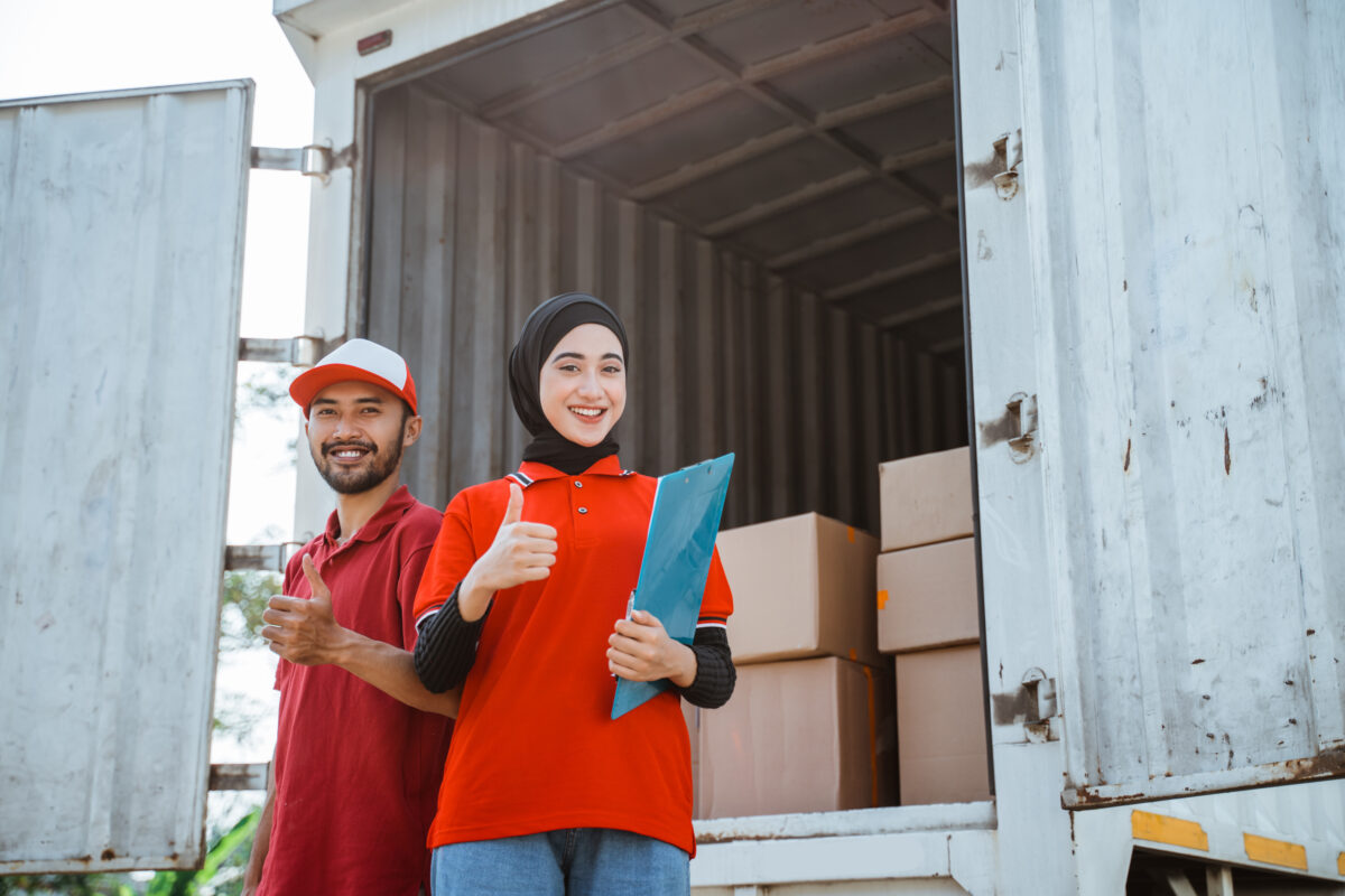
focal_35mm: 52
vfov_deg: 26.0
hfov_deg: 38.2
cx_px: 672
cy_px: 448
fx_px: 1943
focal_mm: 52
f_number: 2.8
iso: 100
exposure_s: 1/640
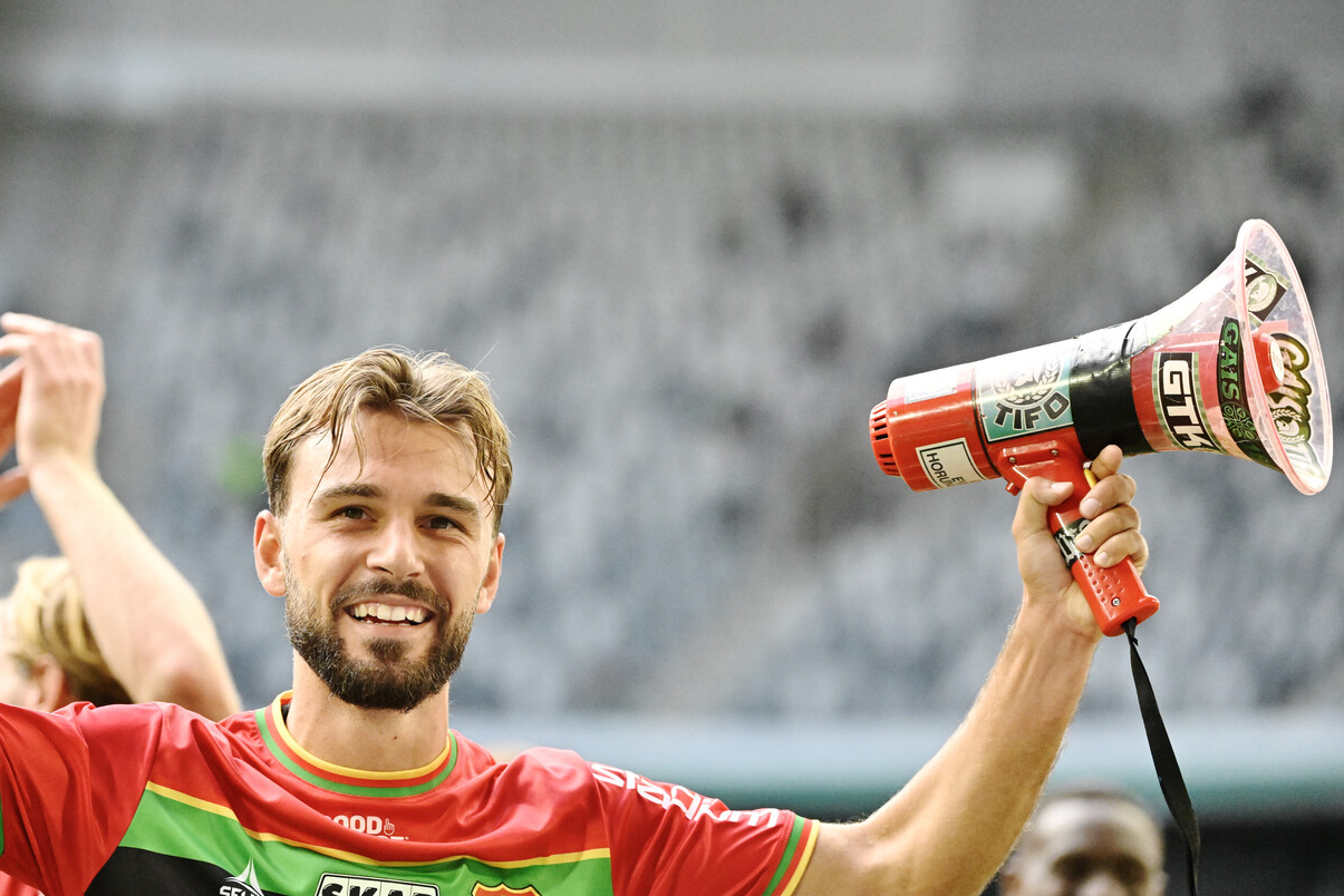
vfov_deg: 5.8
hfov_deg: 8.6
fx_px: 8924
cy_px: 466
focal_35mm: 239
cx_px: 457
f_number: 4
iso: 7200
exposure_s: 1/2000
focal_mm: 180
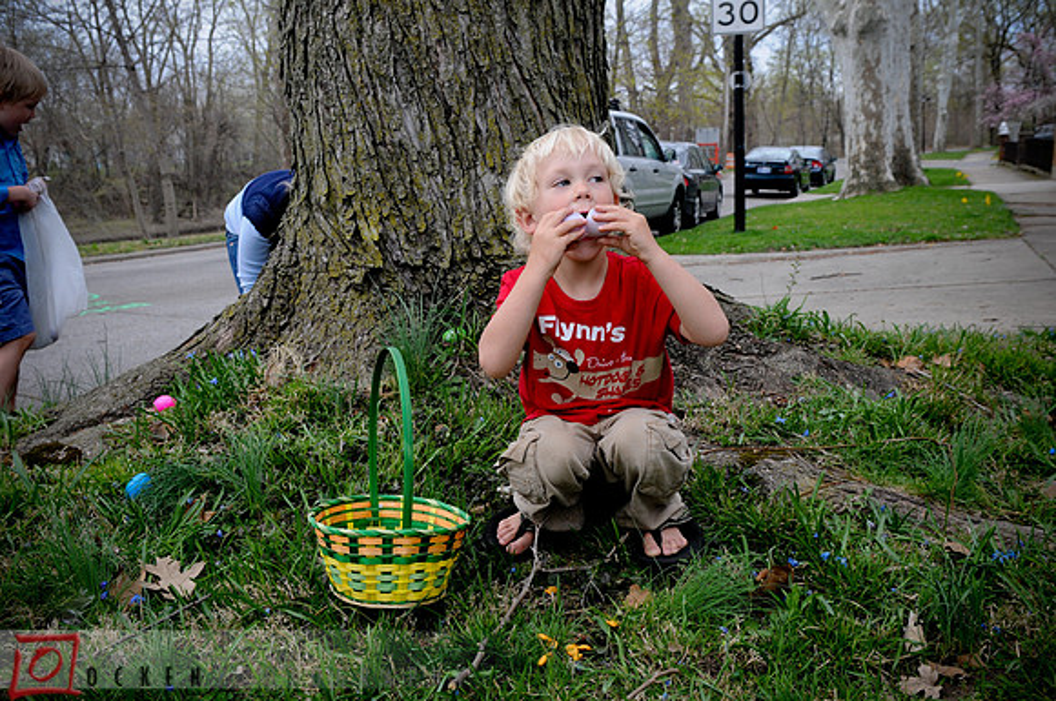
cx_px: 528
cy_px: 350
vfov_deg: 36.8
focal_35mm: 36
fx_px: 1055
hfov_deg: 53.2
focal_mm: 24
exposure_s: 1/125
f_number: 6.3
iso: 200
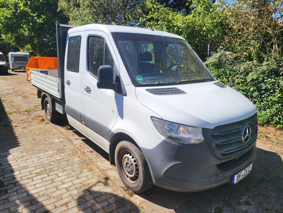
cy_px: 106
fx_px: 196
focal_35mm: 24
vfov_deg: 56.8
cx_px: 142
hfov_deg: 71.6
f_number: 1.8
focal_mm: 5
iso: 40
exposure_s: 1/2066
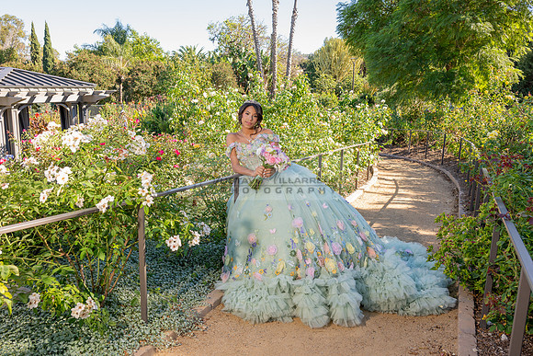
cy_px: 165
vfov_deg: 44.9
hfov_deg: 63.5
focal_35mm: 29
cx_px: 247
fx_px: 430
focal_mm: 27
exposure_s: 1/200
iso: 200
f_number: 5
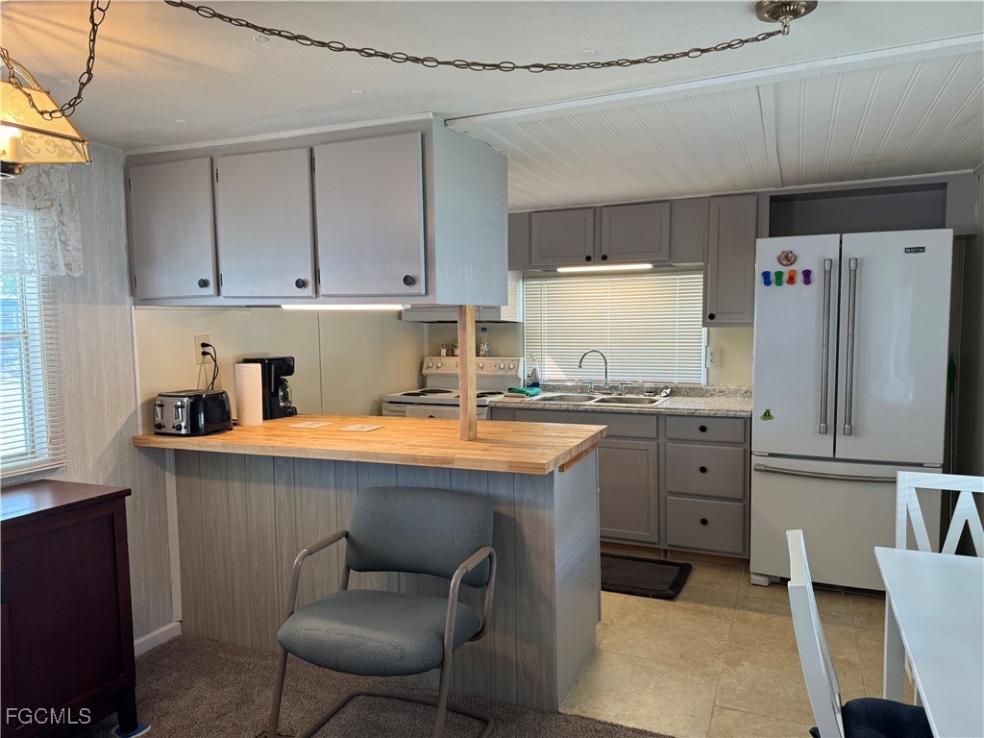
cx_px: 492
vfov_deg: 56.8
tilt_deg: -5.5
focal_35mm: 24
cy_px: 369
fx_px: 682
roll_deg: +0.7
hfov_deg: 71.6
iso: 125
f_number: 1.78
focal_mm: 6.76
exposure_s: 1/120
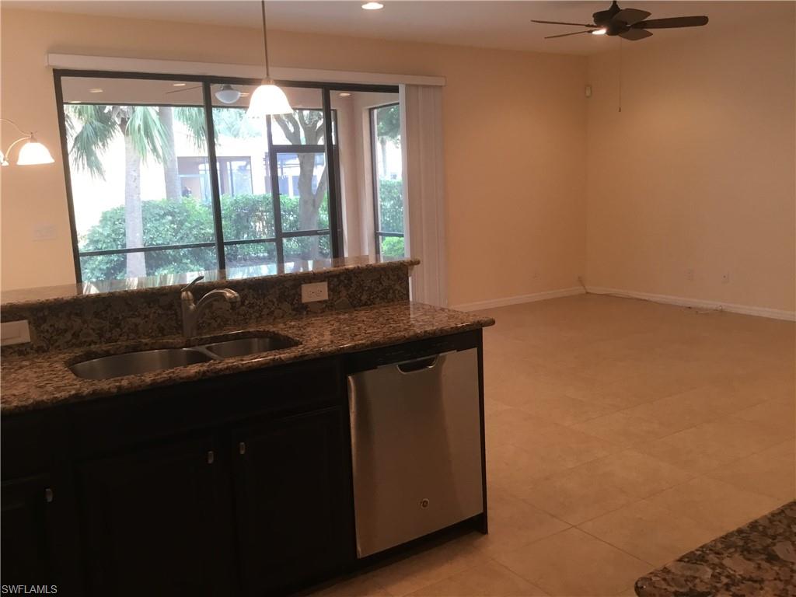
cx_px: 398
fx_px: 713
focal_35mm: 31
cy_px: 298
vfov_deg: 45.4
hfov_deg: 58.4
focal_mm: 3.3
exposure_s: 1/30
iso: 64
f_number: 2.4
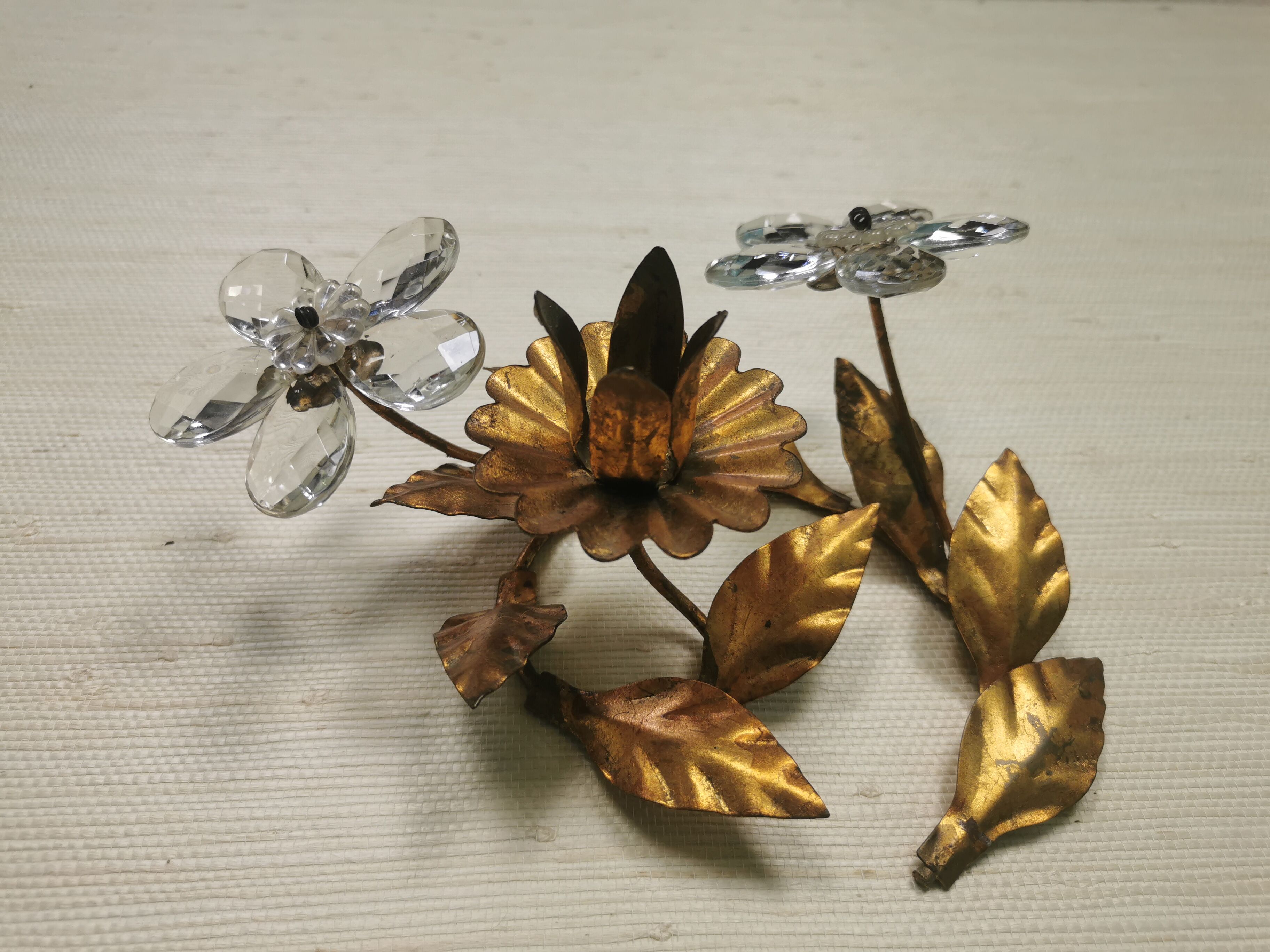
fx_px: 991
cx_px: 635
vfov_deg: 51.4
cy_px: 476
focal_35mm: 27
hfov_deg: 65.3
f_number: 1.8
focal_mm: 5.58
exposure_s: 1/100
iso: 80
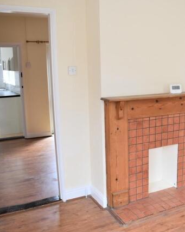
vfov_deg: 46.8
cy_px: 115
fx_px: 267
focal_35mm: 39
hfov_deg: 37.6
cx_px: 132
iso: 400
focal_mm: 18
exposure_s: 1/80
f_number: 4.5
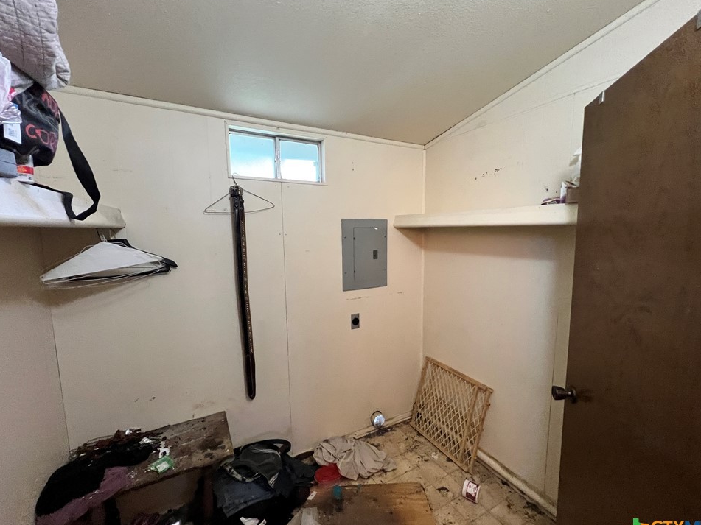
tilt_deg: -6.8
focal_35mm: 14
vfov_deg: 85.6
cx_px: 358
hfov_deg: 102.1
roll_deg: +2.8
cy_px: 272
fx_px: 283
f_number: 1.8
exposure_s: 1/60
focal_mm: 1.57
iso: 500
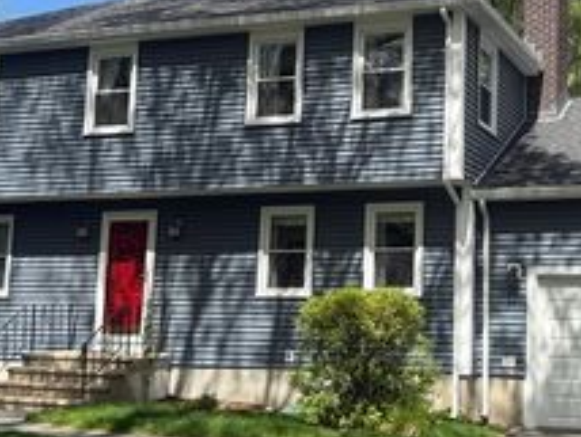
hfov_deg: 33.5
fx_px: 941
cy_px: 216
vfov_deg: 26.2
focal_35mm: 56
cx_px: 445
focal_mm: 6.76
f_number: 1.78
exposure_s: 1/2232
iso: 80
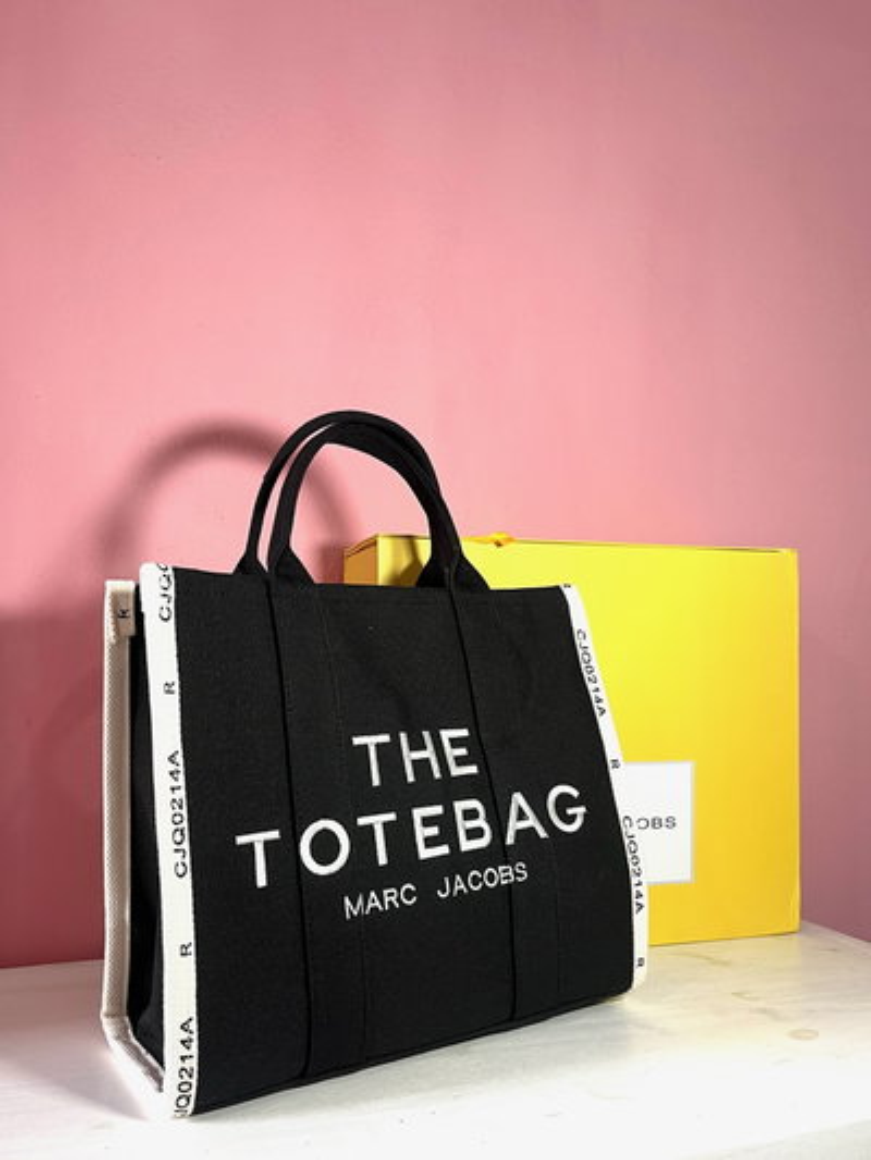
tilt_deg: +0.2
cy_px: 580
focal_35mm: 26
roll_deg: +0.6
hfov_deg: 53.1
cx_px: 436
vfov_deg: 67.3
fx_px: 872
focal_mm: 5.1
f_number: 1.6
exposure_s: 1/50
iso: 64
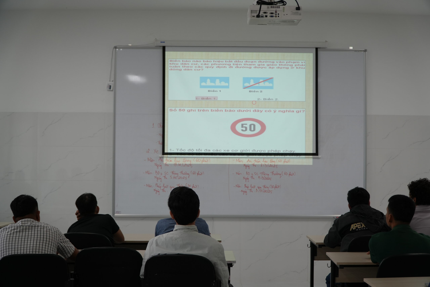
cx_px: 215
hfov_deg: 35.1
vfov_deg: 23.8
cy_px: 144
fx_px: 681
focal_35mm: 57
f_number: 4
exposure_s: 1/160
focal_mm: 38
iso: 250
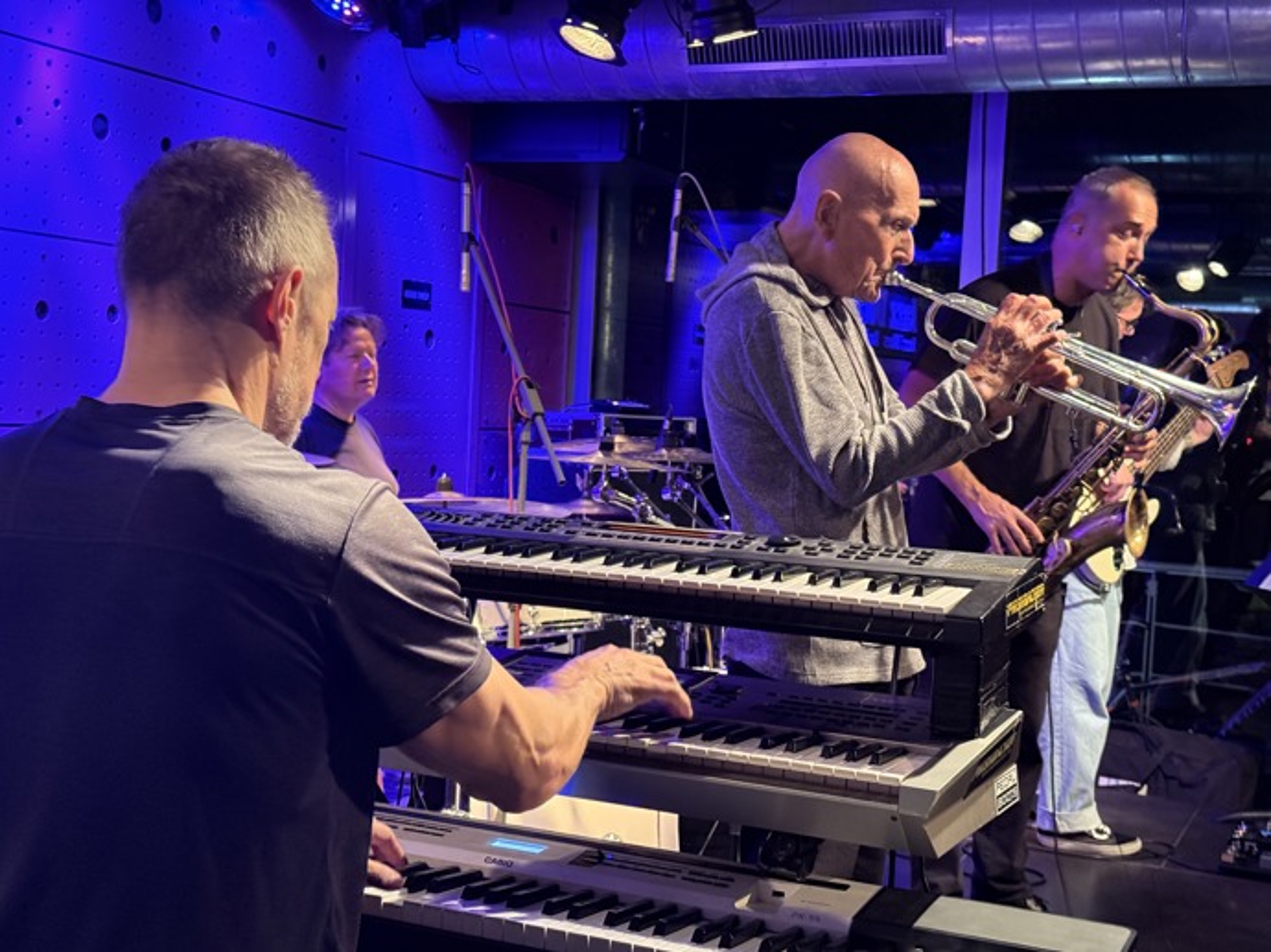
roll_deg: -2.5
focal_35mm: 48
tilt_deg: -2.4
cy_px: 476
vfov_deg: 30.2
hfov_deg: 39.7
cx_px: 636
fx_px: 1762
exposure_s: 1/27
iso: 500
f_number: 1.78
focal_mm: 6.76
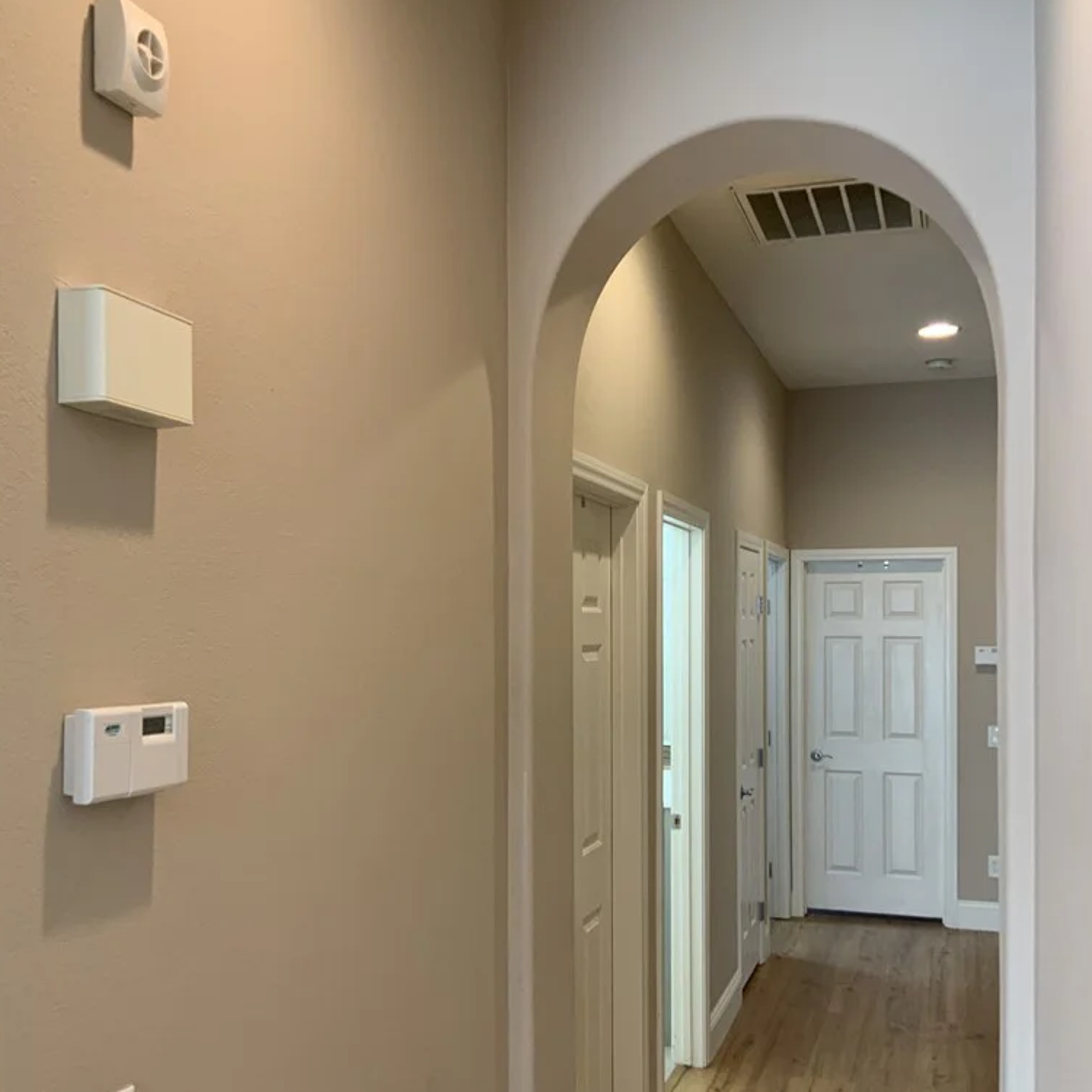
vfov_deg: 47.1
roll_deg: -0.9
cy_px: 625
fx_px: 1249
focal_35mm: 35
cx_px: 546
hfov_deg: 47.2
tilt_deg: +1.8
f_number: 1.8
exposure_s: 1/60
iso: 100
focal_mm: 3
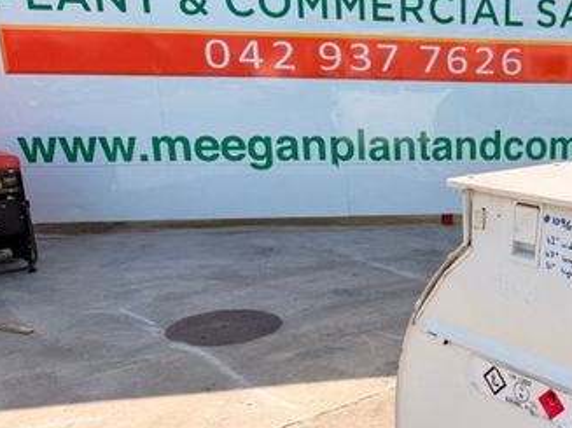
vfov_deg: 32.5
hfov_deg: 39.8
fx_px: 727
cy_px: 292
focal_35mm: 44
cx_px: 516
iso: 80
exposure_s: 1/2907
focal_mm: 6.76
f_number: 1.78
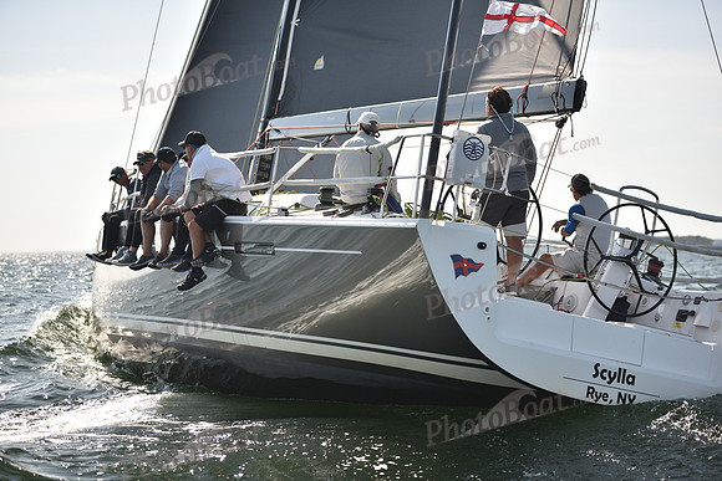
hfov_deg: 28.8
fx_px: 1404
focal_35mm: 70
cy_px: 240
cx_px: 361
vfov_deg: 19.5
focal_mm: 70
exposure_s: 1/1250
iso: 250
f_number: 2.8
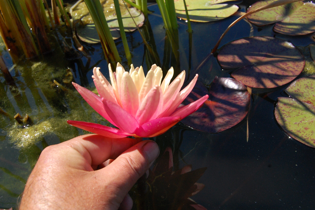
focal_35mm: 39
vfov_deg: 34.1
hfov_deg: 49.6
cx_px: 158
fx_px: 341
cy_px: 105
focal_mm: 26
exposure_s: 1/800
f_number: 11
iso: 800
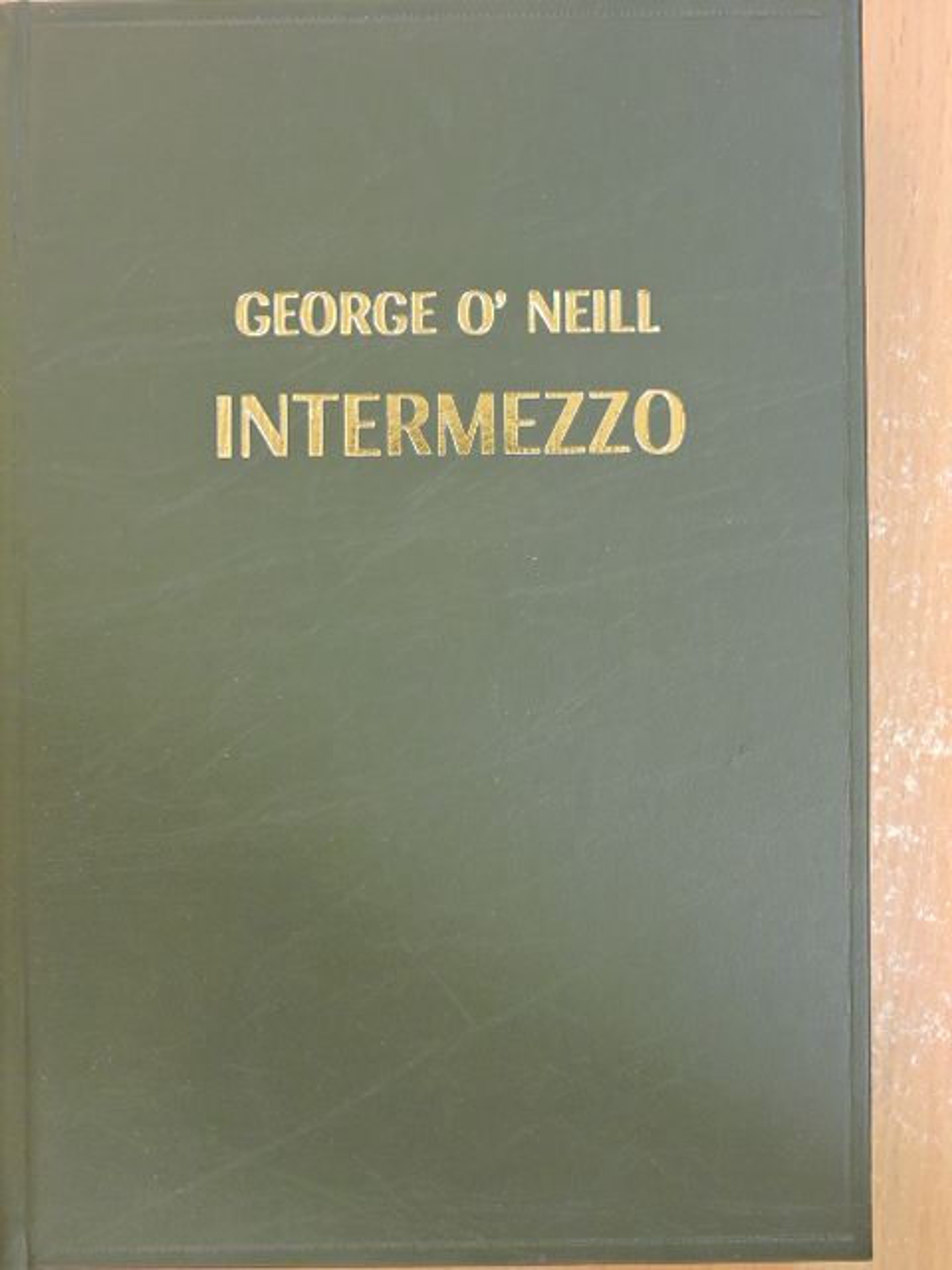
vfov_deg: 32.2
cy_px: 635
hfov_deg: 24.4
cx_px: 476
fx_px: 2200
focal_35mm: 60
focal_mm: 10.7
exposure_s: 1/8
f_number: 4.2
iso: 640
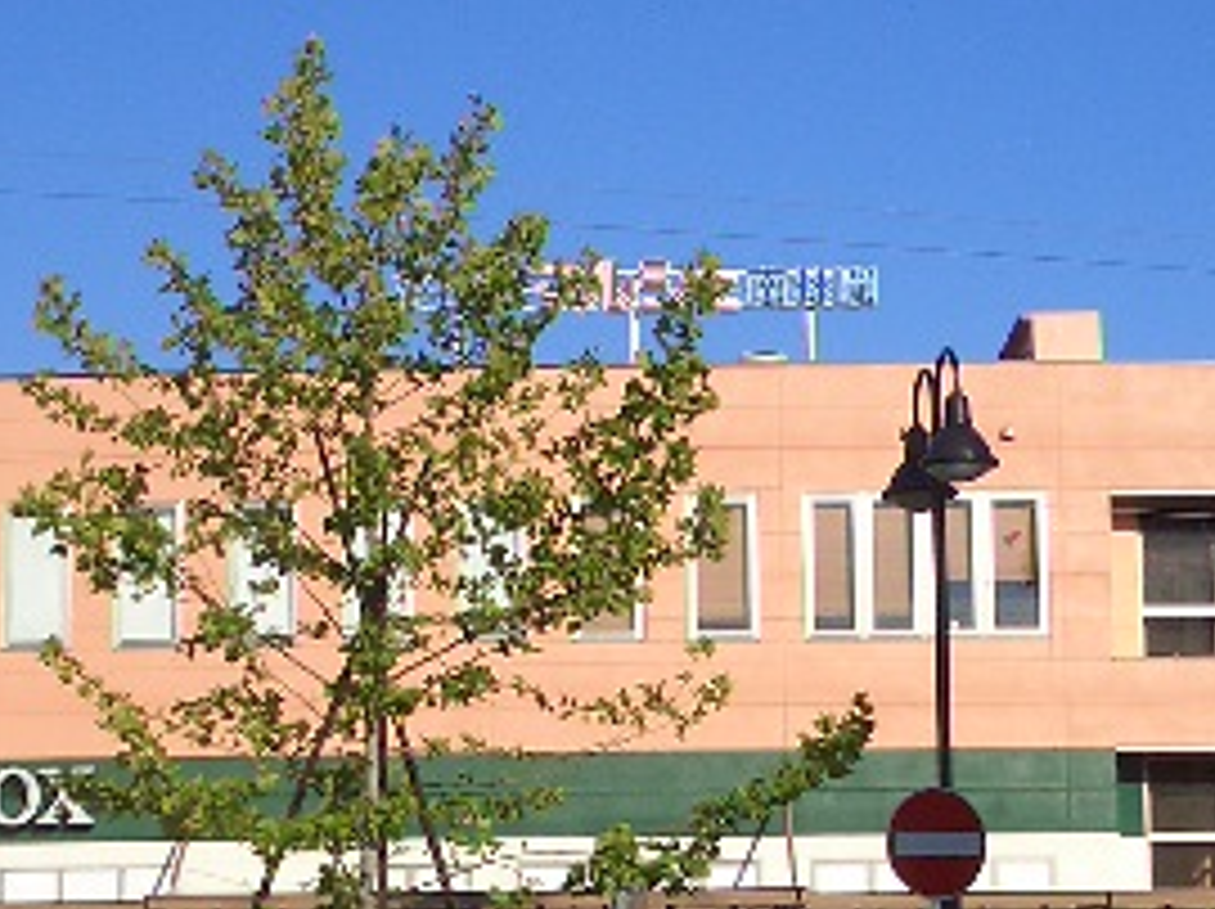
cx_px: 594
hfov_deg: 23.6
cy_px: 860
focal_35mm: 83
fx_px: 2911
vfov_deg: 17.4
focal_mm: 5.8
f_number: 4.3
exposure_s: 1/640
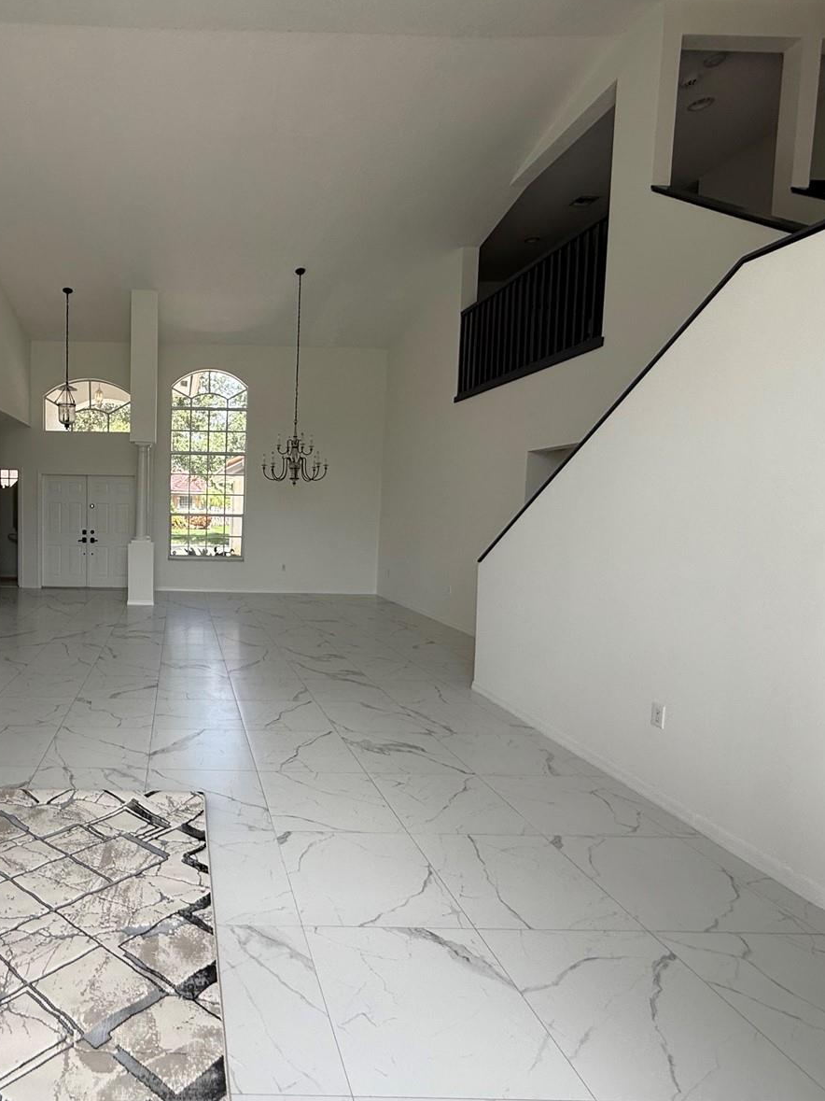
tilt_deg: -3.9
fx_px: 604
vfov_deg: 84.7
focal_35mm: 19
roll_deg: -2.0
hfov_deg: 63.5
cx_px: 181
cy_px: 548
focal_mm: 2.22
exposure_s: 1/259
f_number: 2.2
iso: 50
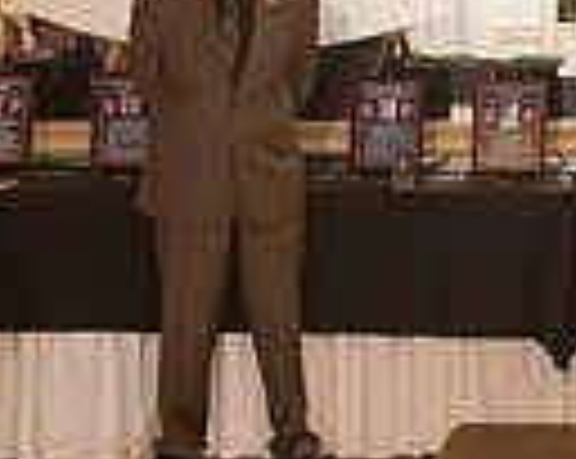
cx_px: 783
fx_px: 3472
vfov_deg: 7.5
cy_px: -101
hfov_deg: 9.3
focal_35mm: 204
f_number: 3.2
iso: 1000
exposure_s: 1/125
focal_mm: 48
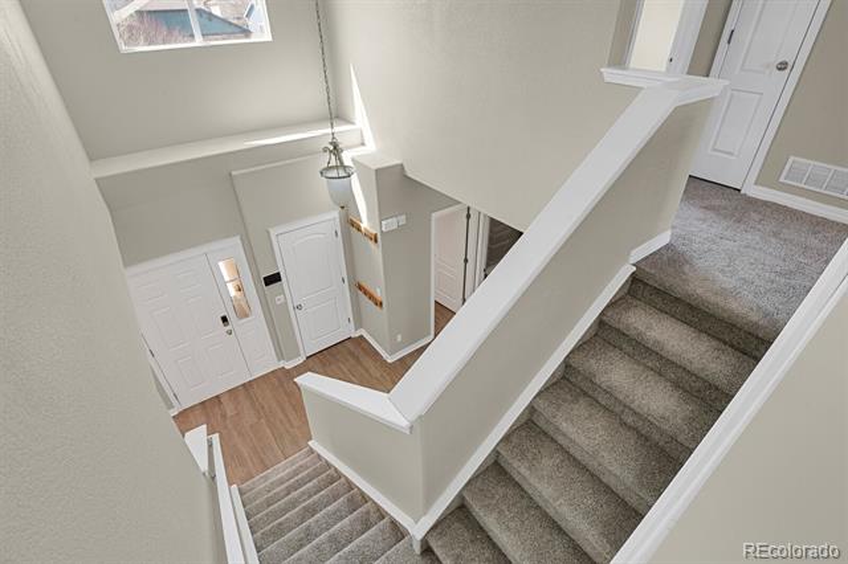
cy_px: 282
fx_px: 400
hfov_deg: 93.3
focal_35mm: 17
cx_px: 424
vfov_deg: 70.4
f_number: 8
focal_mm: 17
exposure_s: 1
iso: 250
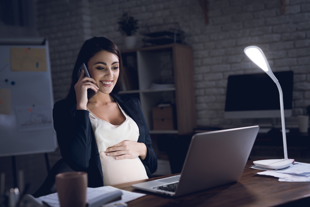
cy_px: 104
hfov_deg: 39.6
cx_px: 155
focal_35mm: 50
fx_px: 431
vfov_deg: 27.0
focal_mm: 50
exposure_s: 1/50
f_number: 2.5
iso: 160
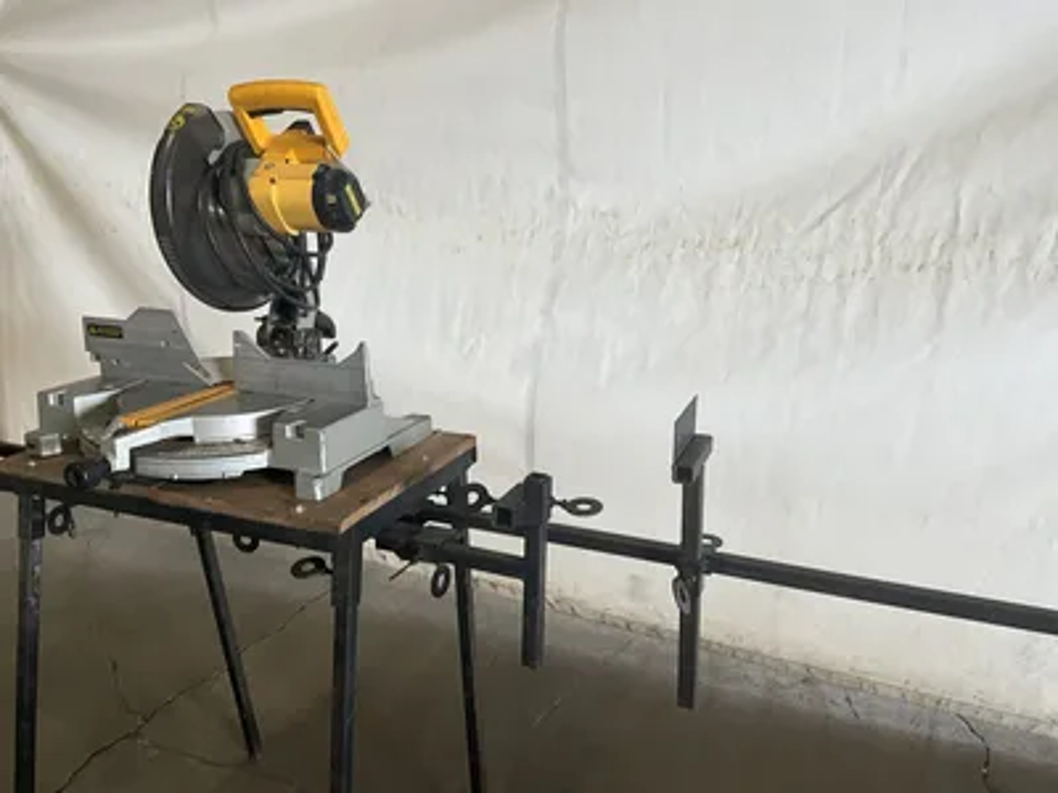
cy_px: 396
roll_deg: +0.8
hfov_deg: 61.7
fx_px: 886
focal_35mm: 29
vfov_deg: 48.2
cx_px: 529
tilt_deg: -15.6
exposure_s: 1/64
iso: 64
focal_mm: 3
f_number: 1.8
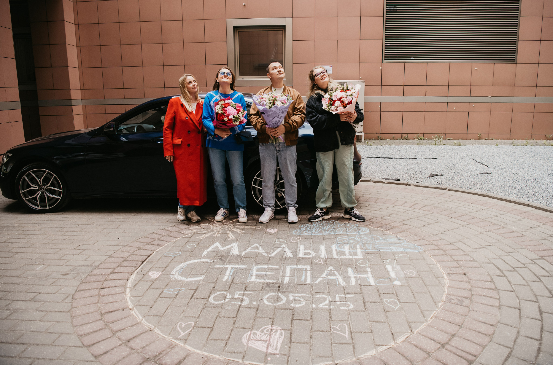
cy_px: 176
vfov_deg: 51.3
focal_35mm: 25
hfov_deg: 72.1
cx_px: 283
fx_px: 380
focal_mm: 24
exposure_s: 1/250
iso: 320
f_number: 4
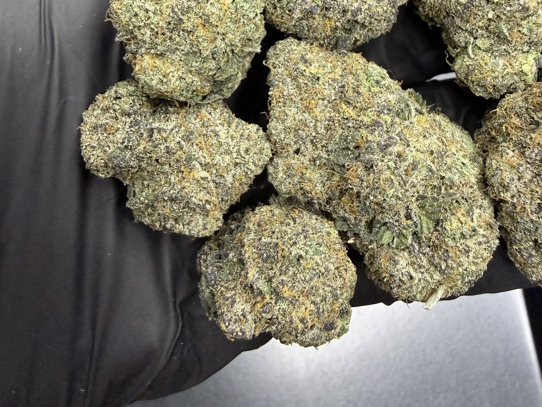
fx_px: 517
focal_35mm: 33
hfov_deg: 55.4
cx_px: 274
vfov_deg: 42.3
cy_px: 132
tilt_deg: -69.4
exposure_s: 1/83
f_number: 2.2
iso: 320
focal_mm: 2.22
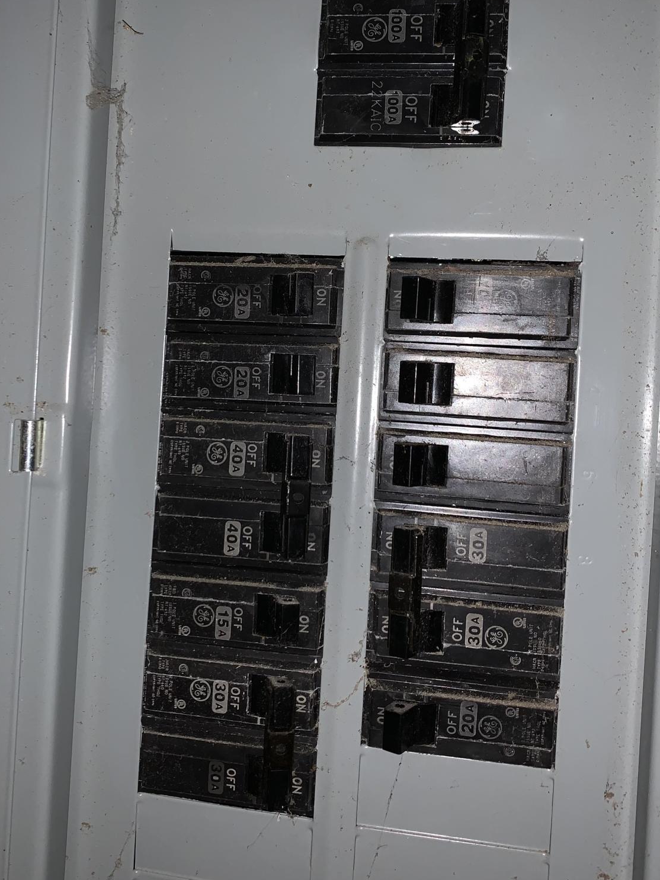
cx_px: 279
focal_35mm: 35
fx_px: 890
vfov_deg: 52.4
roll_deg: -3.0
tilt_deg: -4.1
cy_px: 369
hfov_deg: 40.6
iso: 40
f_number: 1.8
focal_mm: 4.25
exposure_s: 1/44
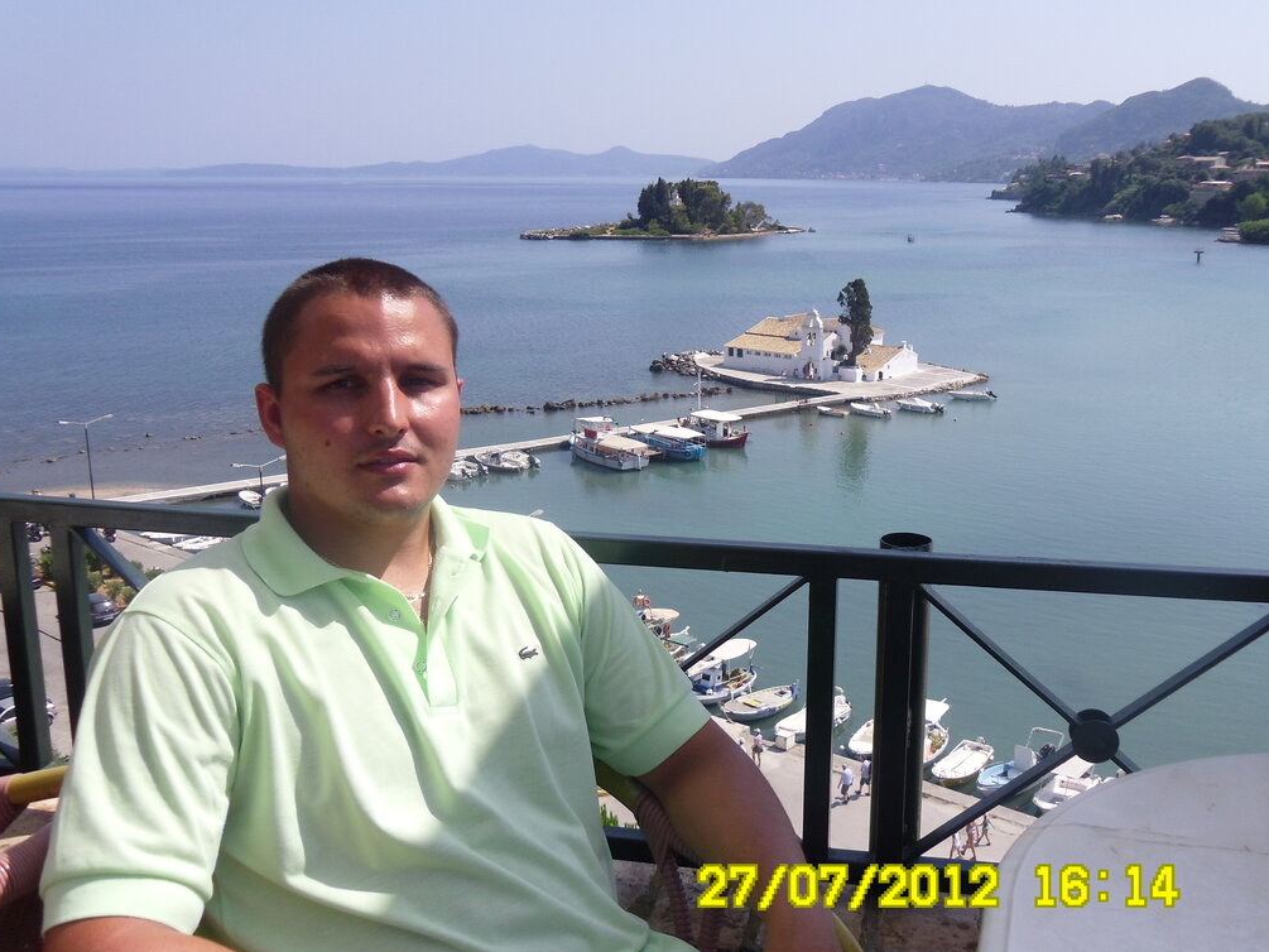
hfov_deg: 50.1
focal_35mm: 37
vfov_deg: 38.7
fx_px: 1357
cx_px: 681
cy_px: 444
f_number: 3.3
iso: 80
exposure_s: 1/1000
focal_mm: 5.6
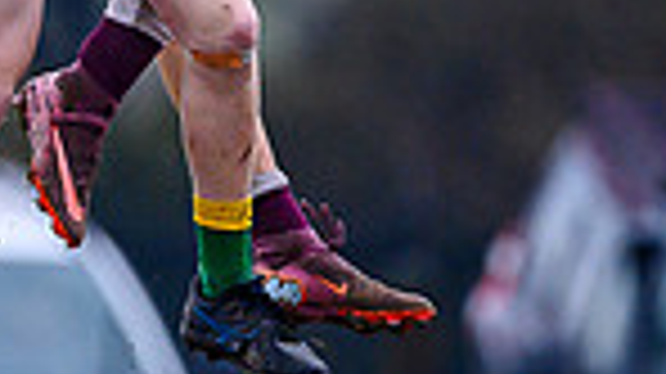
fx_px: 54070
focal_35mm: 3064
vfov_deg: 0.4
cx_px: 88
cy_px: -175
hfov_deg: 0.7
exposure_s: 1/1600
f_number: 4
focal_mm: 500
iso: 1250
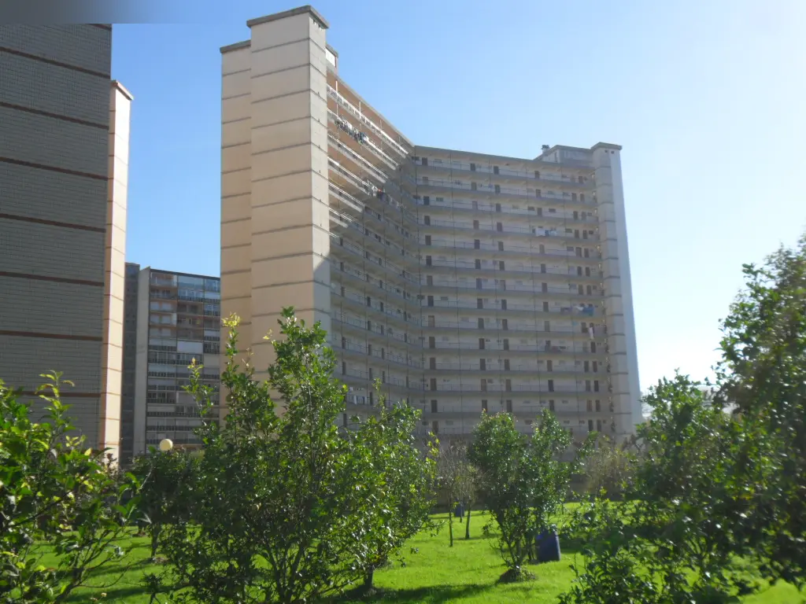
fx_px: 862
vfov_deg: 38.7
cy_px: 302
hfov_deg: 50.1
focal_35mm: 37
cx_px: 403
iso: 100
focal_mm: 6.6
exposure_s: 1/750
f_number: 4
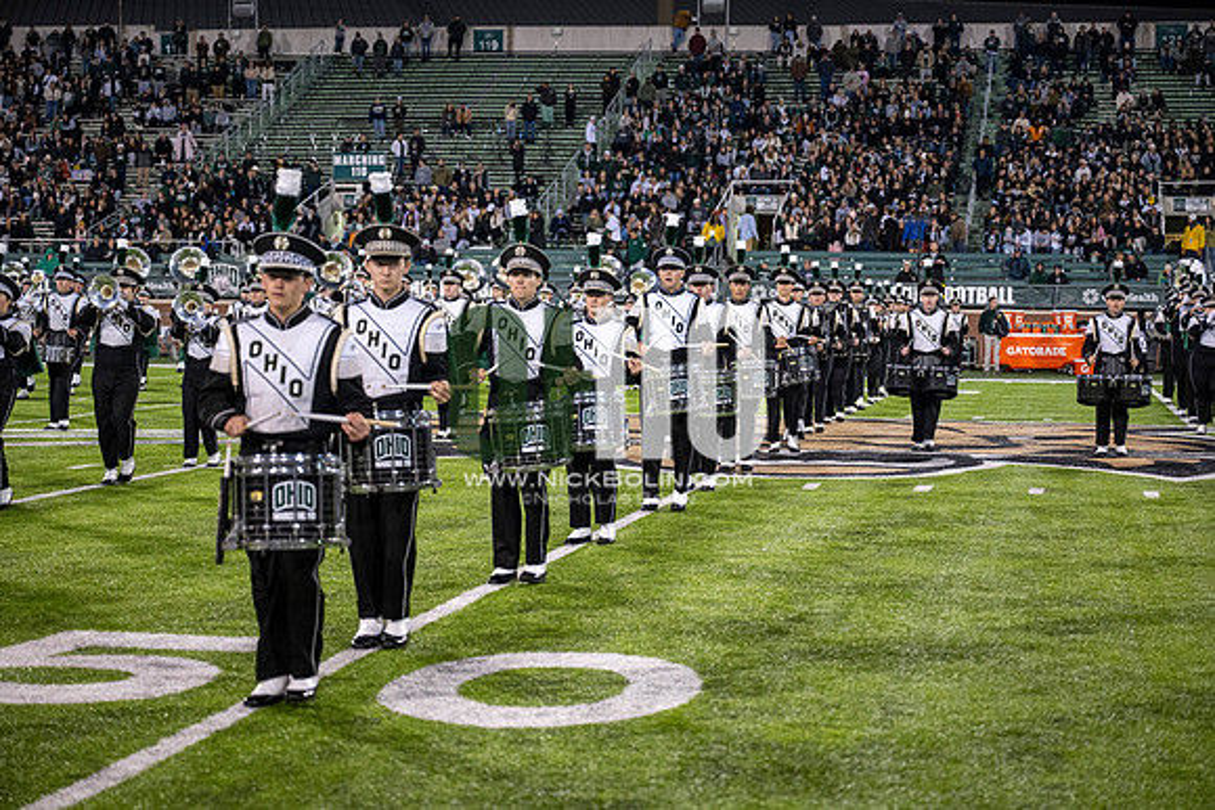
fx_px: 2363
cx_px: 608
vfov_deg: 19.5
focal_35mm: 70
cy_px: 405
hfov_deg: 28.8
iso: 1250
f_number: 3.2
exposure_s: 1/500
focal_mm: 70
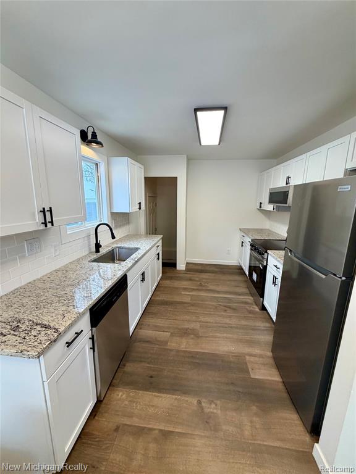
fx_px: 192
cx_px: 178
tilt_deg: -10.9
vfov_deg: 102.1
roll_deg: -0.8
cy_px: 237
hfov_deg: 85.7
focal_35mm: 14
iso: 160
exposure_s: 1/120
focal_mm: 2.22
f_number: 2.2
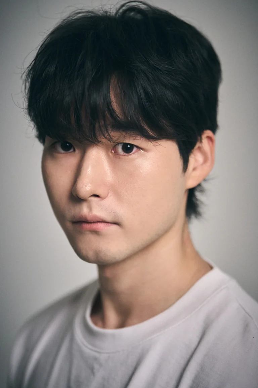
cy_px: 194
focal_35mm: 123
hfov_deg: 11.1
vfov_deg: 16.7
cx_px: 129
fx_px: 1322
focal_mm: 123
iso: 1600
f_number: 2.8
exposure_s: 1/200
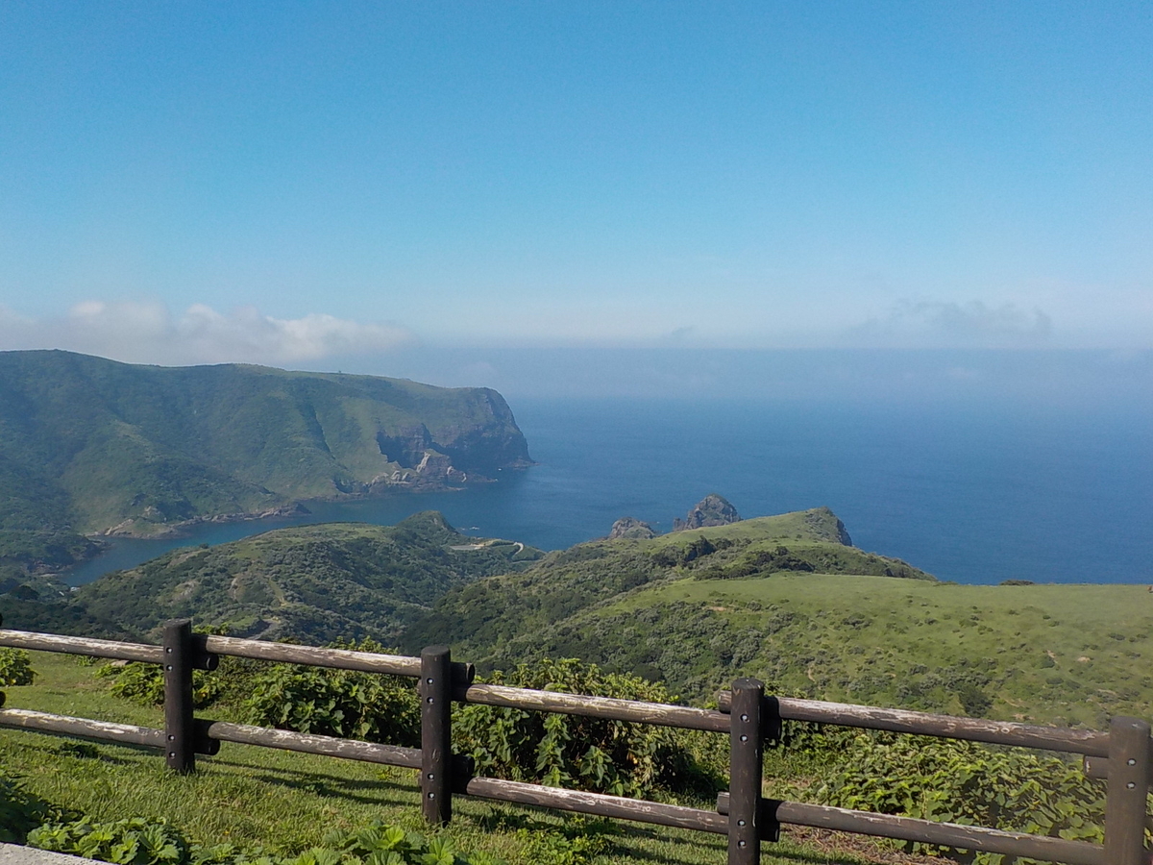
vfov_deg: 46.8
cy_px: 432
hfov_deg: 60.0
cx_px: 576
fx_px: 999
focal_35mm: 30
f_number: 3.3
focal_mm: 4.1
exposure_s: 1/1250
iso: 125
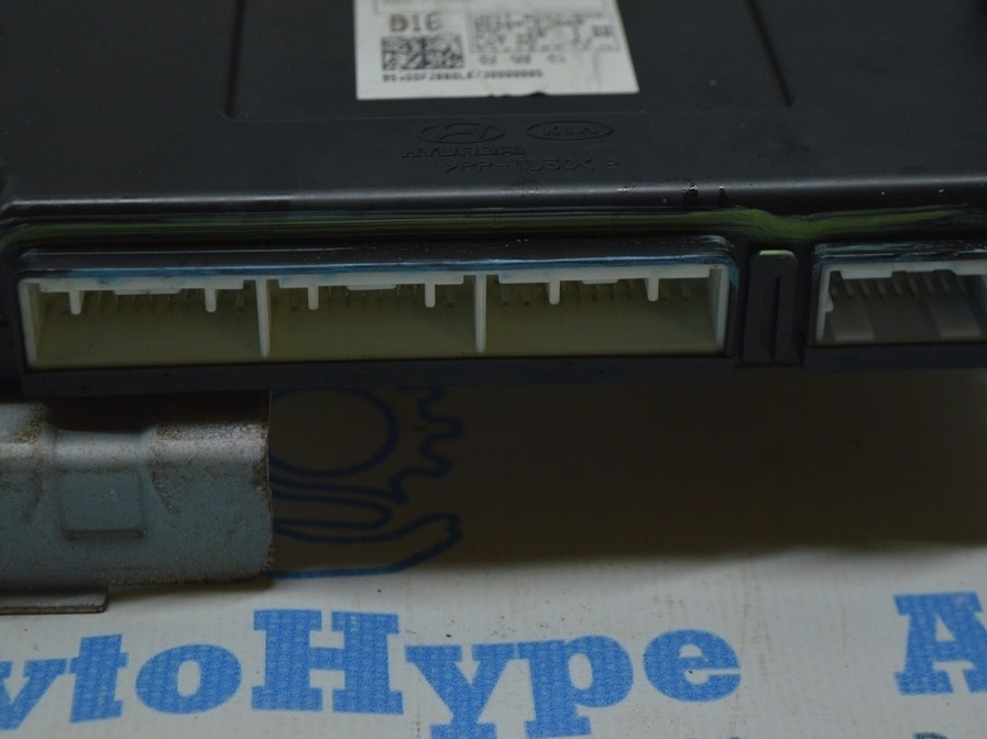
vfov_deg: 18.6
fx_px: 2252
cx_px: 447
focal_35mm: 79
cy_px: 370
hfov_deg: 24.7
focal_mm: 48
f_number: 5.3
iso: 400
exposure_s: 1/100
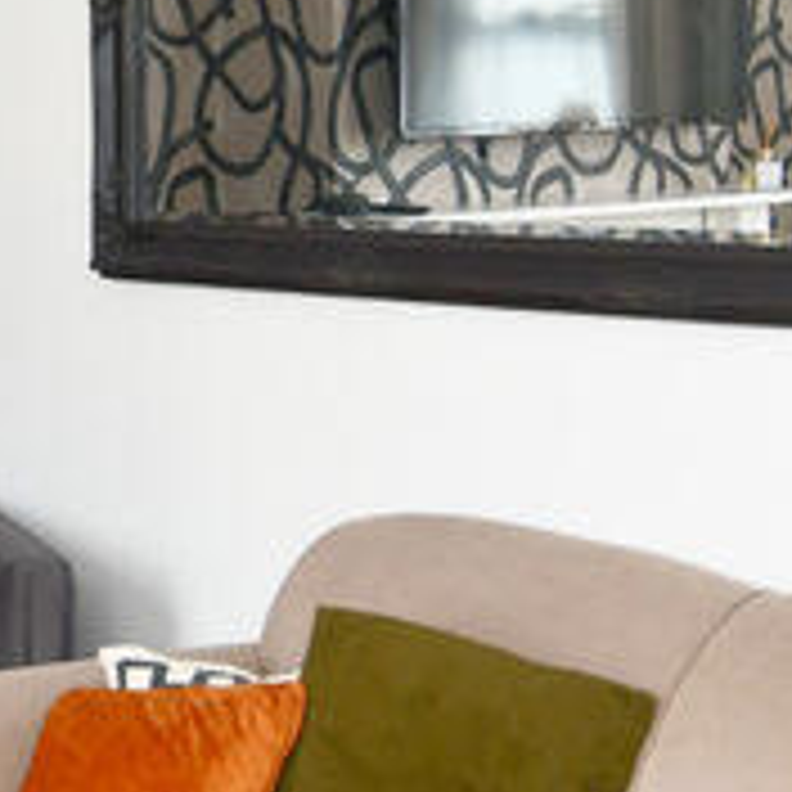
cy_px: 205
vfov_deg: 19.4
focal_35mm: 89
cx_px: -130
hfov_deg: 18.6
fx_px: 2304
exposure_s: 1/60
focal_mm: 12
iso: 200
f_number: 4
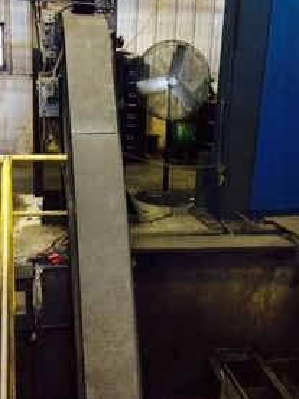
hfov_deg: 34.3
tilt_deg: -17.6
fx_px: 484
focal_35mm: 42
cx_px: 136
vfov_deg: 44.8
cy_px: 186
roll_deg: -0.8
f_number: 2.2
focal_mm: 4.15
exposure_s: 1/17
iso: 320
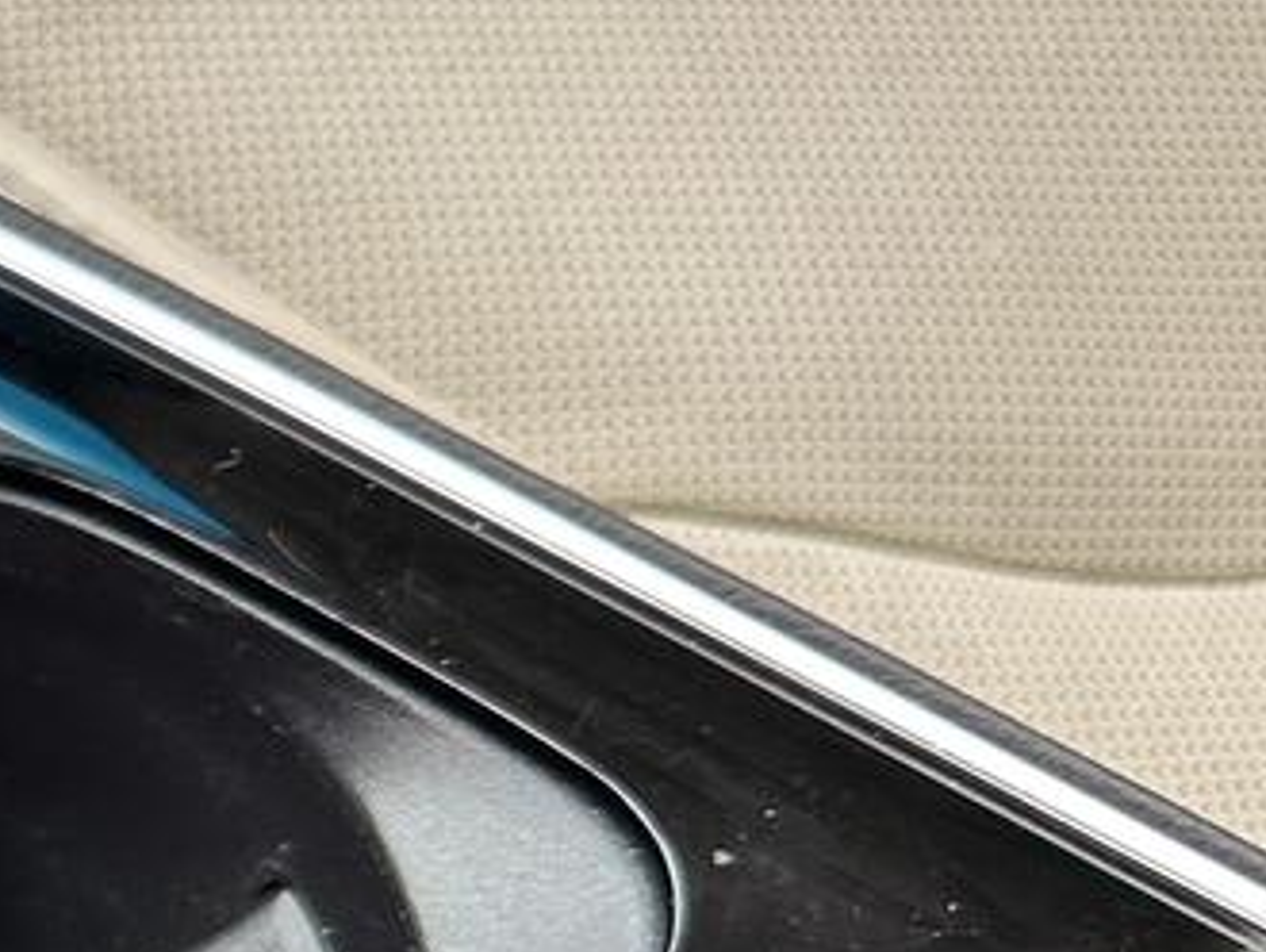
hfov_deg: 16.8
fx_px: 3404
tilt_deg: -62.7
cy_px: 998
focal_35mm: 93
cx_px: -1120
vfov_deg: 15.6
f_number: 1.78
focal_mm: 6.86
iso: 80
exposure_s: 1/121
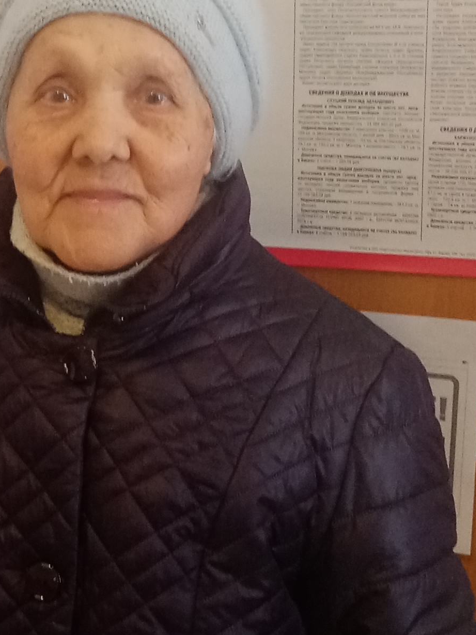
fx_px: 1669
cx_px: -121
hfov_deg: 15.5
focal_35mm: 91
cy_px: 256
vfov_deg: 21.5
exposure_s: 1/25
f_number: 1.8
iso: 389
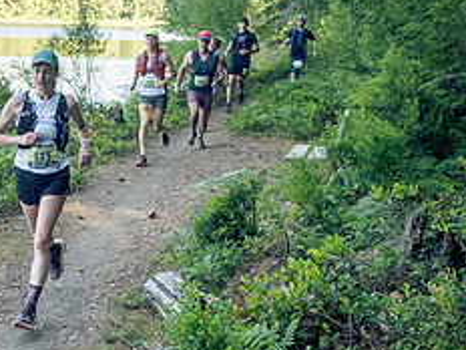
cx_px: -10
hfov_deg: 27.9
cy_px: 140
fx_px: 875
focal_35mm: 65
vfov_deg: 22.6
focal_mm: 13
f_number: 2.8
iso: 800
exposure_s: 1/1000
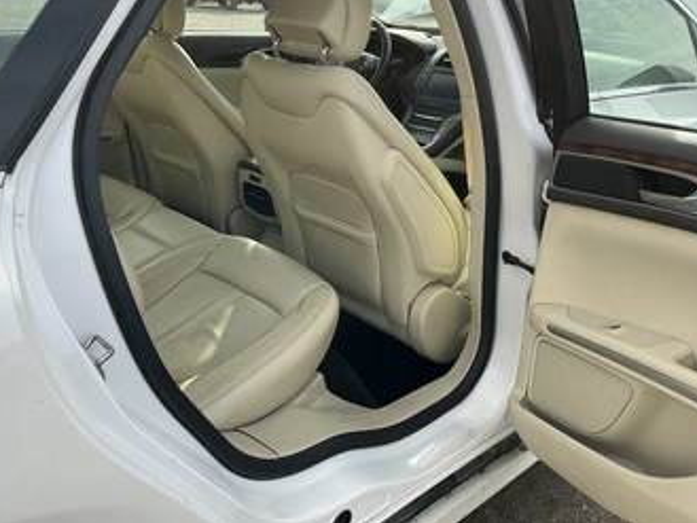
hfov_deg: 53.7
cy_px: 210
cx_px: 299
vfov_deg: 41.6
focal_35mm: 34
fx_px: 685
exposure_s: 1/574
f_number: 1.8
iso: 25
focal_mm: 3
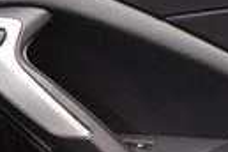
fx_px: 1222
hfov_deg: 10.4
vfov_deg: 7.1
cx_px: 308
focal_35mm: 193
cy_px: 111
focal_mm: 26
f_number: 3.8
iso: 4000
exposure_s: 1/60
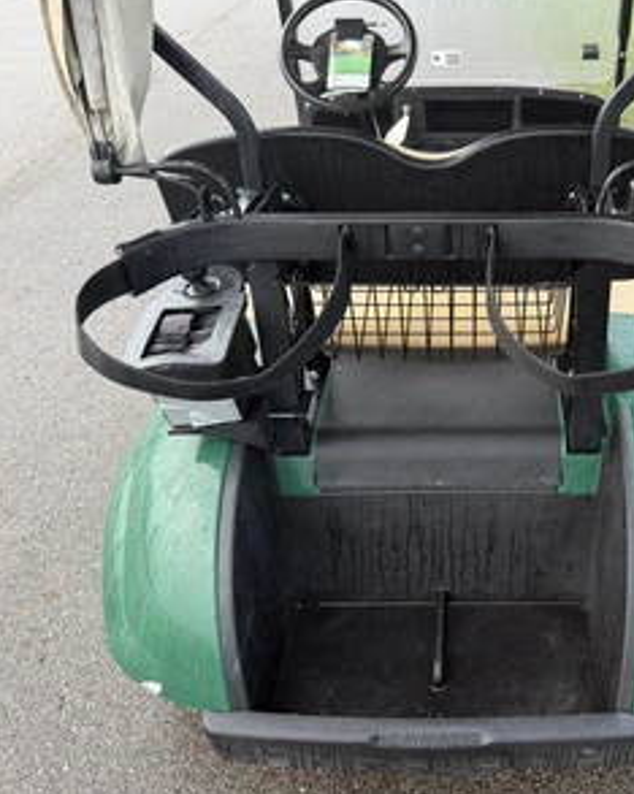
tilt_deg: -30.9
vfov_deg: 55.7
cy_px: 393
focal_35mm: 32
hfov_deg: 44.3
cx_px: 471
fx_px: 751
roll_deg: +1.1
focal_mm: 6.76
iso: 200
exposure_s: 1/70
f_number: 1.78
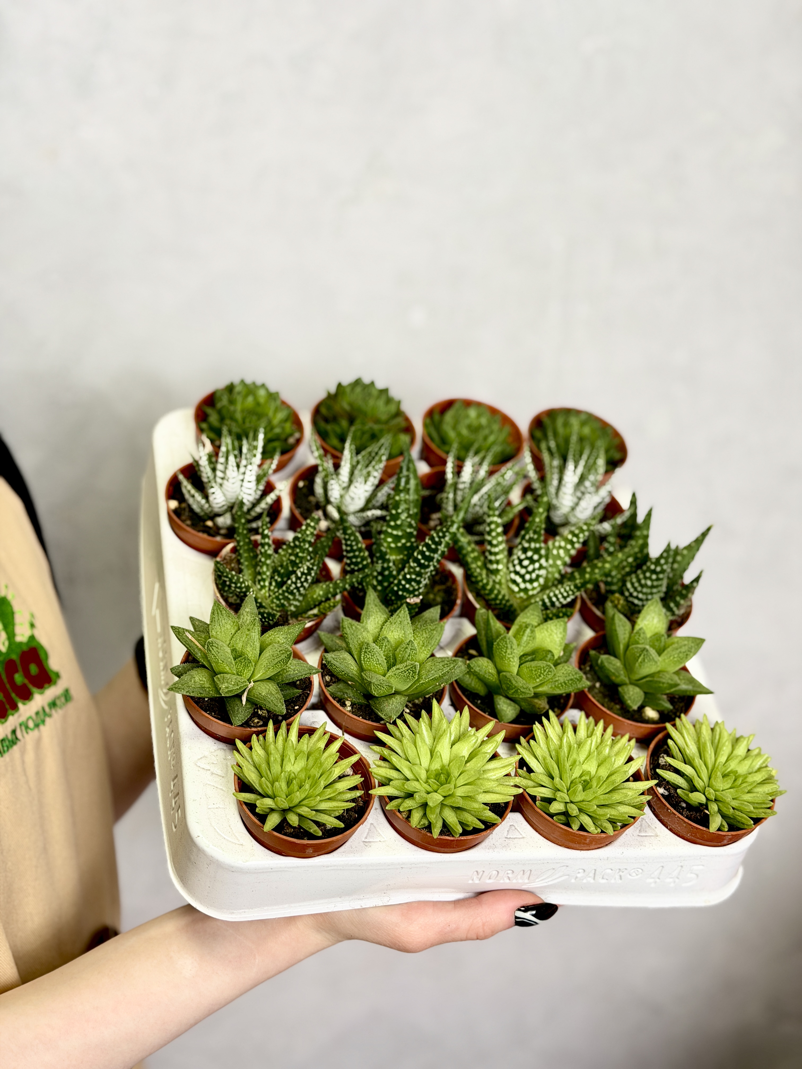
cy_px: 534
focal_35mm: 48
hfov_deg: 30.3
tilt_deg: -7.8
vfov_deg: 39.7
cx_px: 401
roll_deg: +0.5
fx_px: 1483
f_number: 1.78
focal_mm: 6.76
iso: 50
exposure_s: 1/194
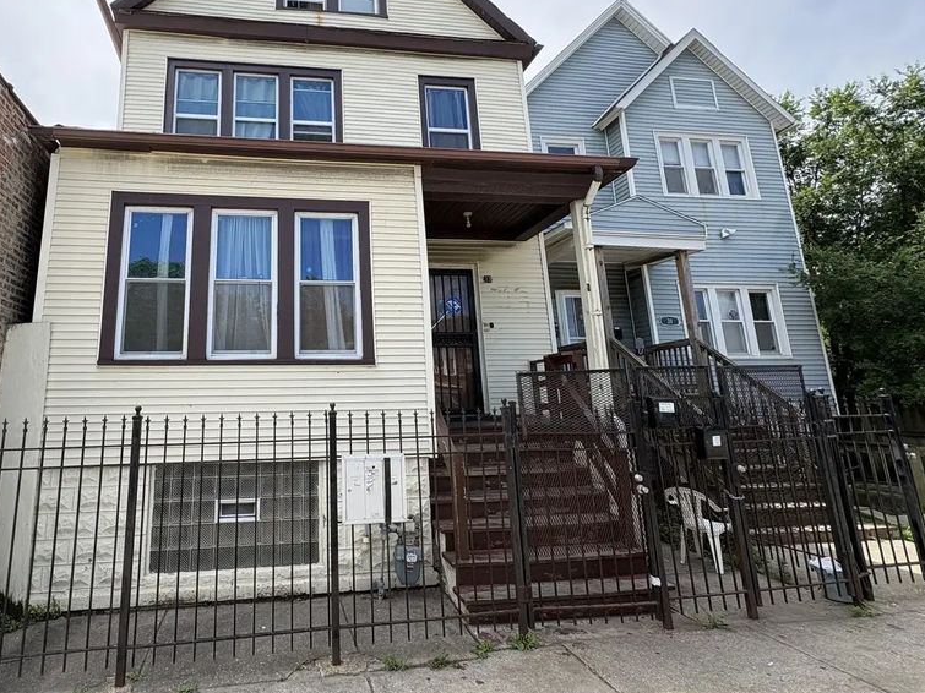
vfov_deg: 68.4
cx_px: 345
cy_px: 300
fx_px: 508
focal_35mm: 19
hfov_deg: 83.0
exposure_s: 1/787
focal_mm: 2.22
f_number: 2.2
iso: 40
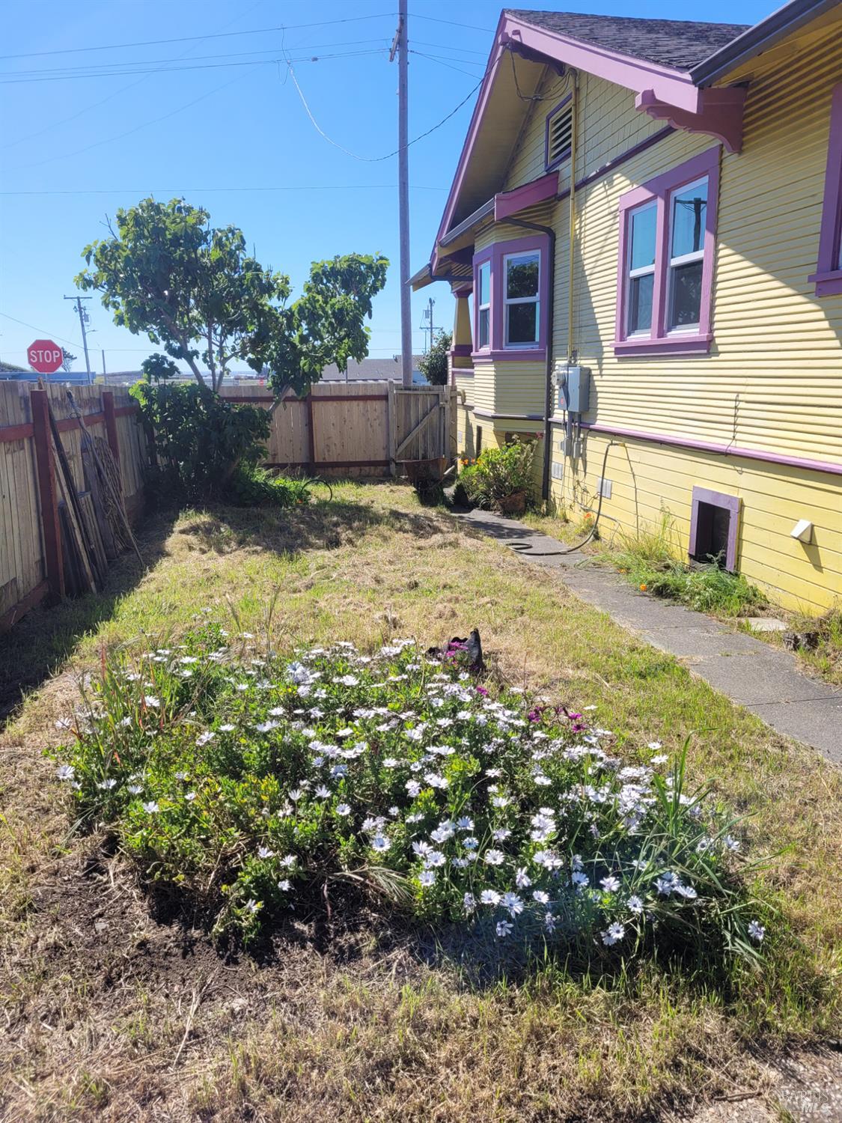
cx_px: 421
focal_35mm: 26
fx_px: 843
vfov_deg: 67.3
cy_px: 562
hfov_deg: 53.1
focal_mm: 5.4
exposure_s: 1/2021
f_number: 1.8
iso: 40
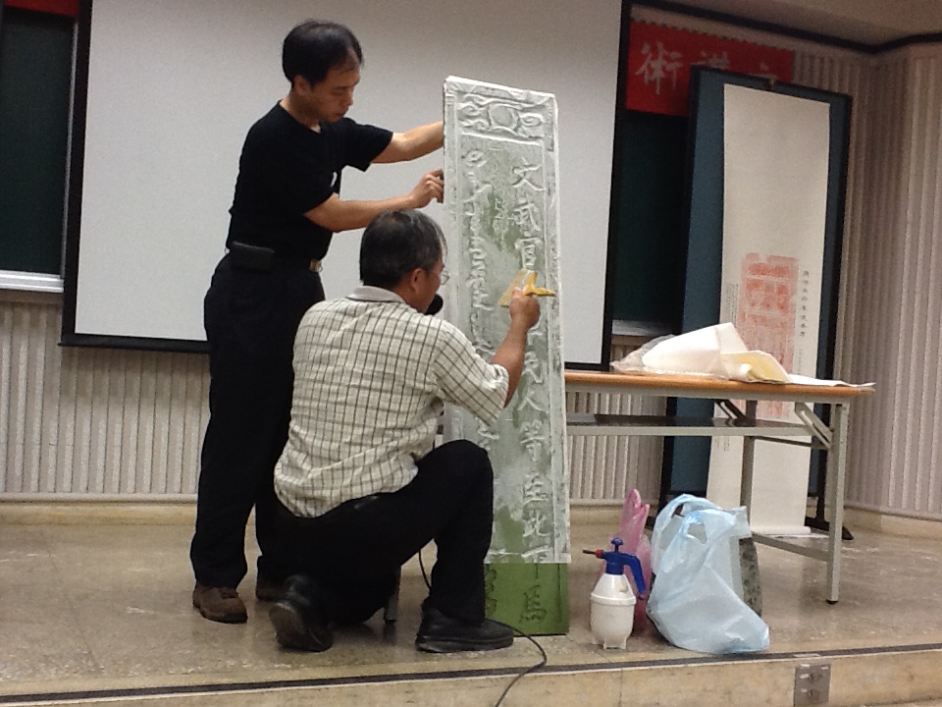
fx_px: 871
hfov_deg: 56.8
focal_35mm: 32
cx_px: 471
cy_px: 354
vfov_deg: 44.2
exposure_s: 1/30
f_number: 2.4
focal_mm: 2.03
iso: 100
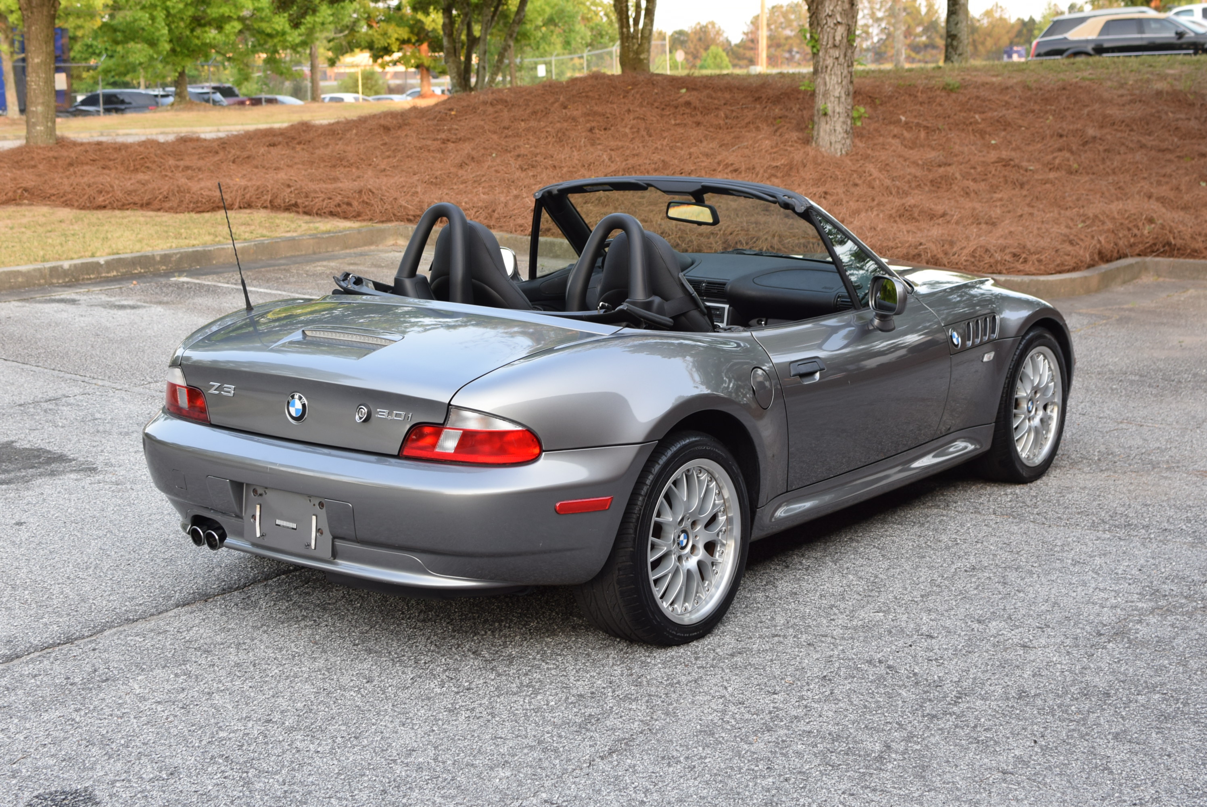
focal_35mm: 52
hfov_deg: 37.8
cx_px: 604
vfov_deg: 25.8
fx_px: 1762
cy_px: 404
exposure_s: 1/100
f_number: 5
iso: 400
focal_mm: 35
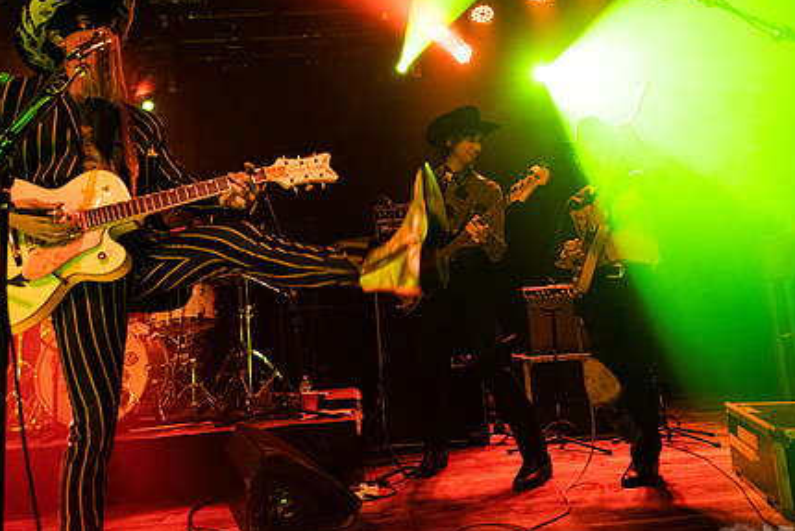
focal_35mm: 27
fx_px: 596
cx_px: 396
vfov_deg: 47.9
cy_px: 232
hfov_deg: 67.4
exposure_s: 1/250
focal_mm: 20
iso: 3200
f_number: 3.2
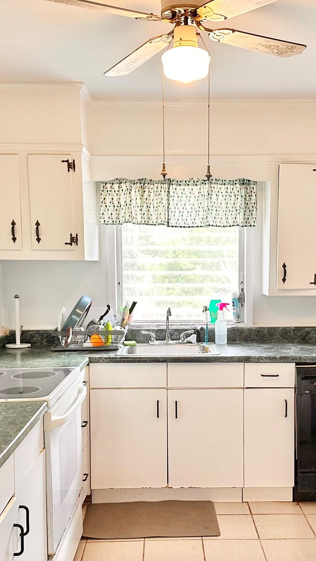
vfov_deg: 49.2
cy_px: 323
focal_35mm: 41
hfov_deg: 29.0
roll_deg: -0.2
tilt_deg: -5.9
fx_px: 611
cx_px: 190
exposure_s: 1/60
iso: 160
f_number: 1.78
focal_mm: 6.86
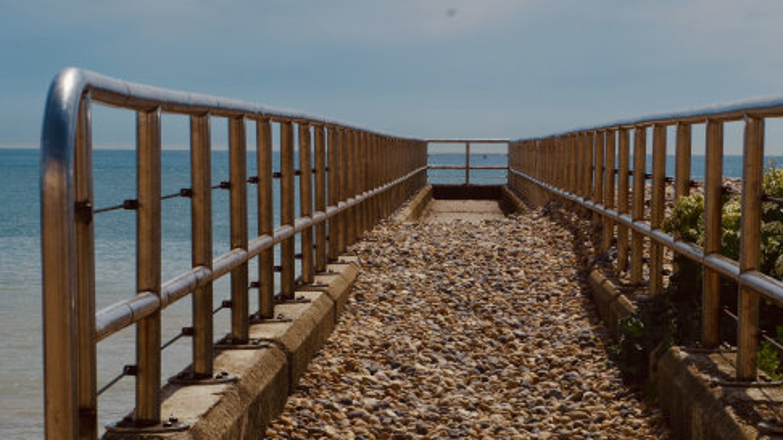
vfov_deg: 12.2
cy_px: 182
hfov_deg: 21.5
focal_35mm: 99
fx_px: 2055
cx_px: 480
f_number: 13
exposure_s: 1/200
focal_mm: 50
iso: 100
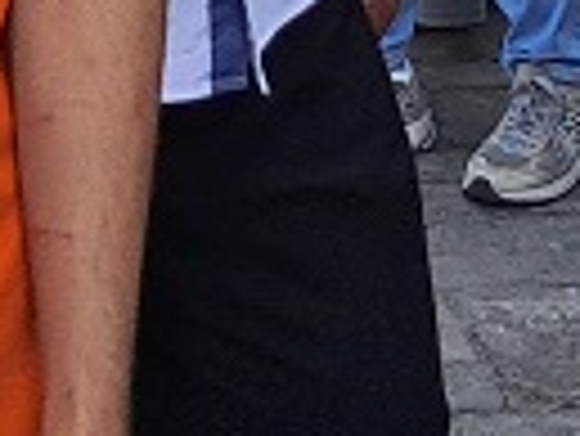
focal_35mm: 194
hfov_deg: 10.2
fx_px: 3254
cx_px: 229
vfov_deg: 6.8
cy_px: -957
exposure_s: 1/1015
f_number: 1.8
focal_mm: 4.65
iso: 32
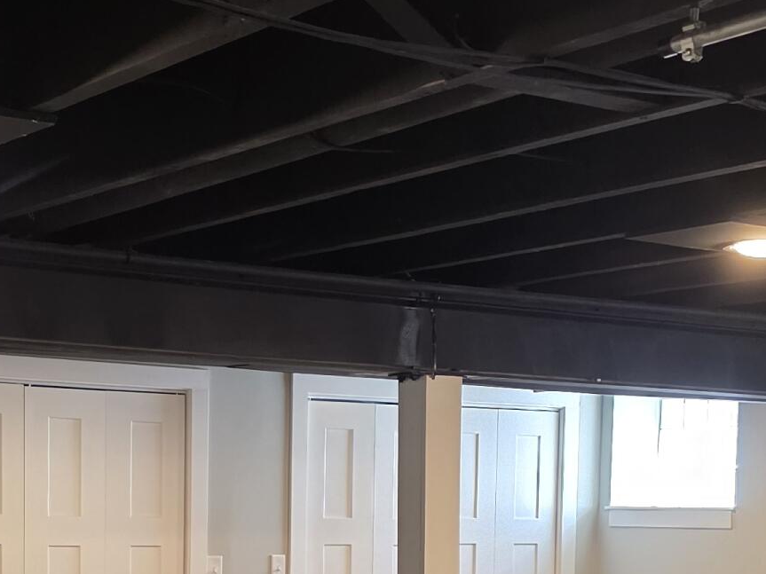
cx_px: 257
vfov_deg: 18.0
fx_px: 1770
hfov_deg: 24.3
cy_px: 570
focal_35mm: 80
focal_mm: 6.3
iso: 800
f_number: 1.7
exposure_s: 1/120
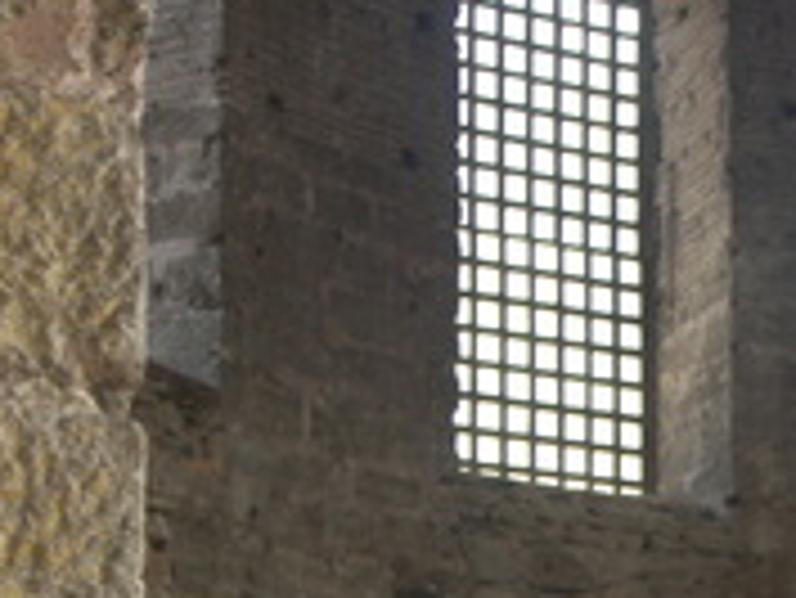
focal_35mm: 112
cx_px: 953
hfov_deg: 16.8
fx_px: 2577
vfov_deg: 12.9
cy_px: 715
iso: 100
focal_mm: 9.4
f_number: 3.6
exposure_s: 1/13
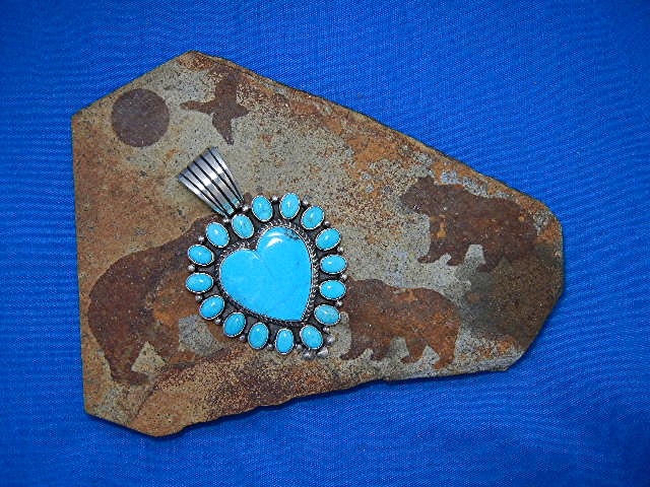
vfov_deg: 36.8
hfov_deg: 47.9
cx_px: 325
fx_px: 732
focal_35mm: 39
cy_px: 244
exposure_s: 1/30
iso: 200
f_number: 3.7
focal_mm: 7.1
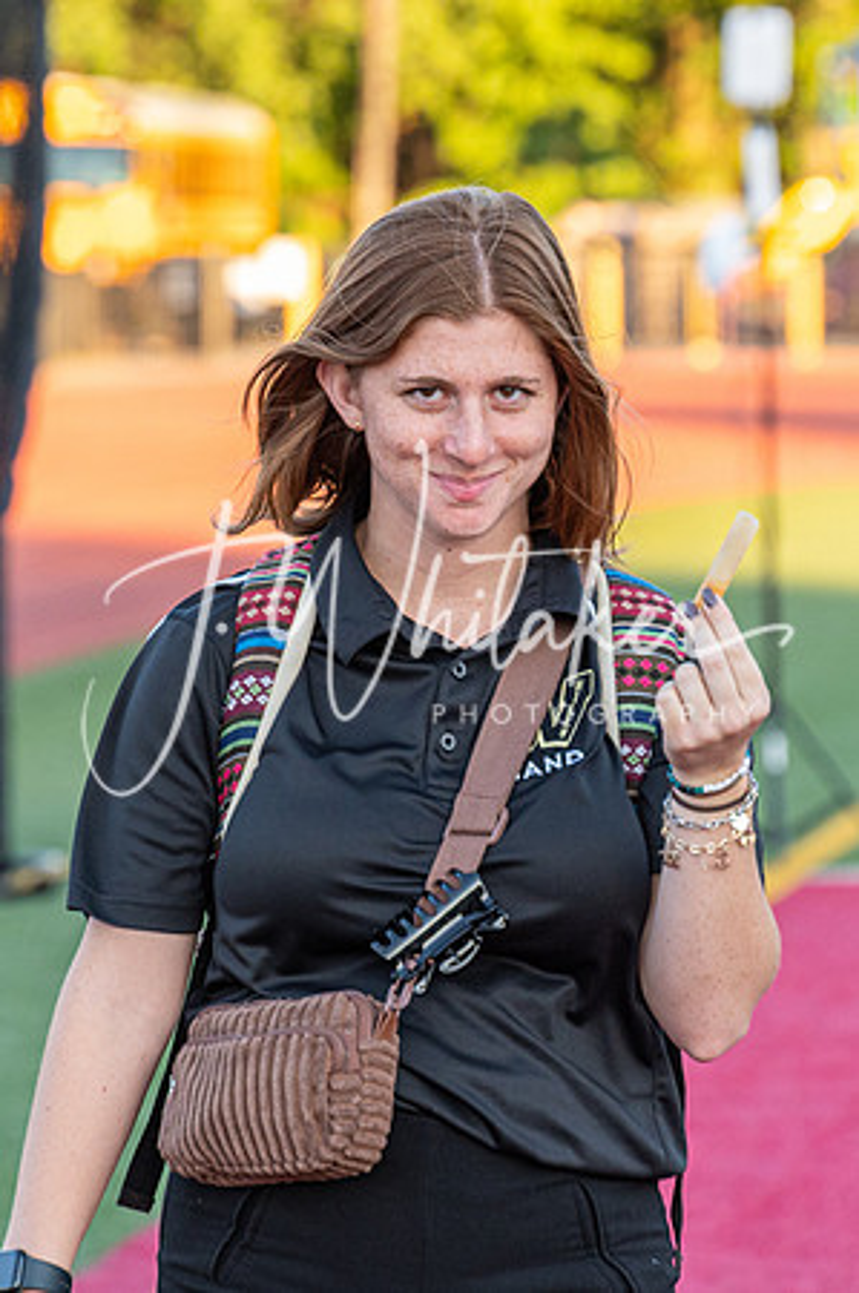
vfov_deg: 7.2
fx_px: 10240
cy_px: 478
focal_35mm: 285
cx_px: 460
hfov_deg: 4.8
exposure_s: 1/640
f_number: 5
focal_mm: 150
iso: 1600
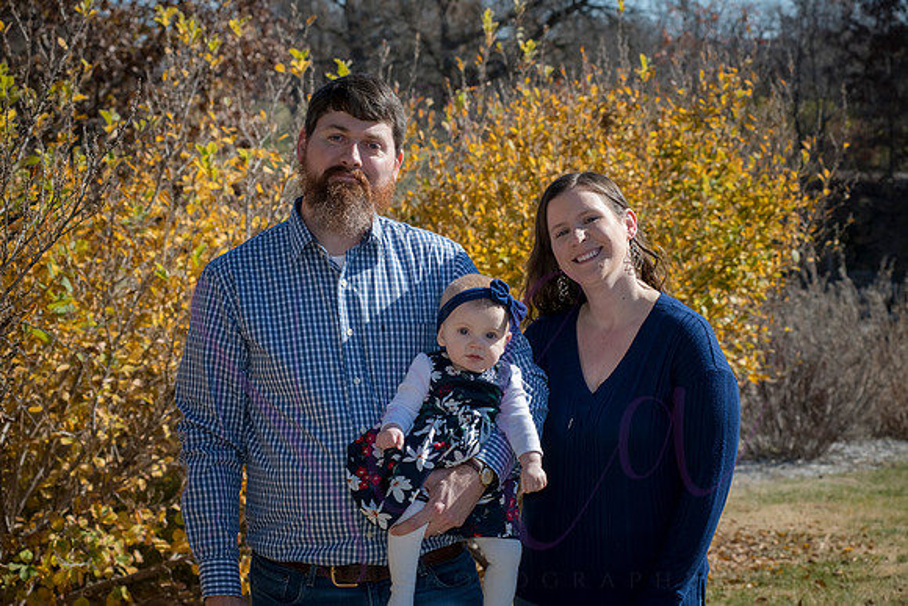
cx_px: 454
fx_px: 2018
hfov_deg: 25.4
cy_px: 303
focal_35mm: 80
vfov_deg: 17.1
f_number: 8
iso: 400
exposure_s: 1/640
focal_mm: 80
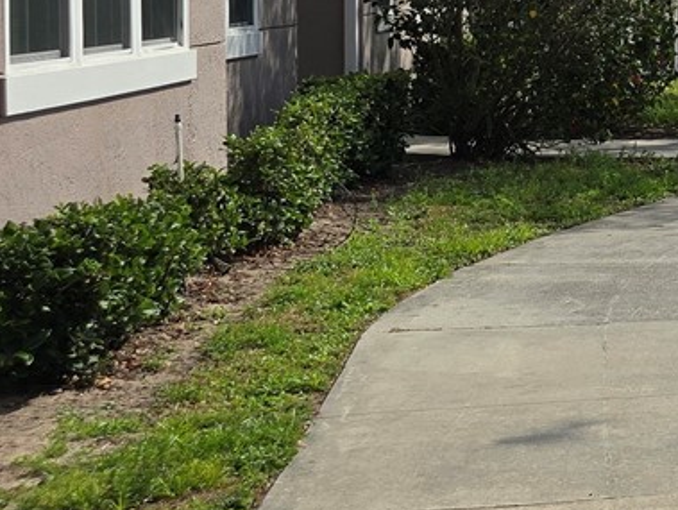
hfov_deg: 16.1
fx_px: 1902
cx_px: 1315
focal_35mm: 97
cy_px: 32
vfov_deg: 15.1
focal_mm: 6.3
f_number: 1.7
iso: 12
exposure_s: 1/1521
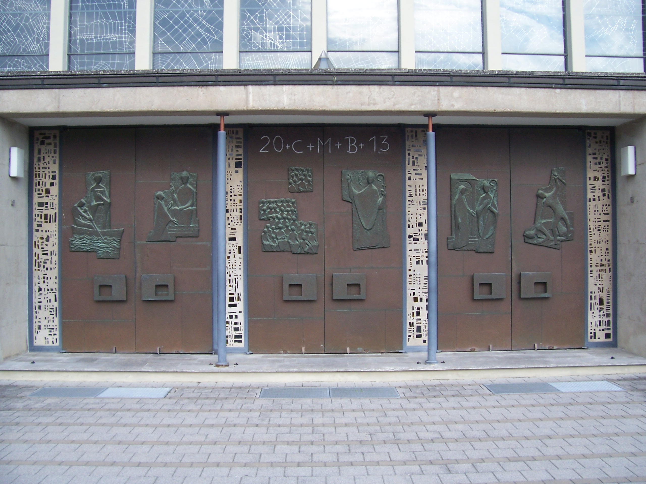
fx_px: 635
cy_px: 242
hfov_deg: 54.0
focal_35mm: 34
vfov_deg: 41.8
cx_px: 323
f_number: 2.7
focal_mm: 5.6
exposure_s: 1/350
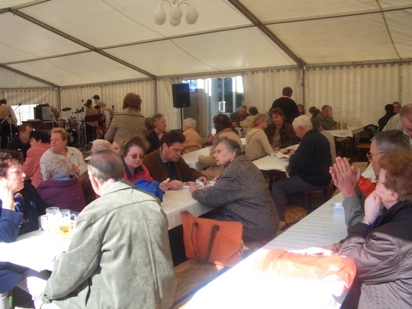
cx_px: 206
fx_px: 417
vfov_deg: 40.7
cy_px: 154
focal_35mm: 35
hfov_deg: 52.6
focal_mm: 5.8
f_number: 4.3
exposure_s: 1/160
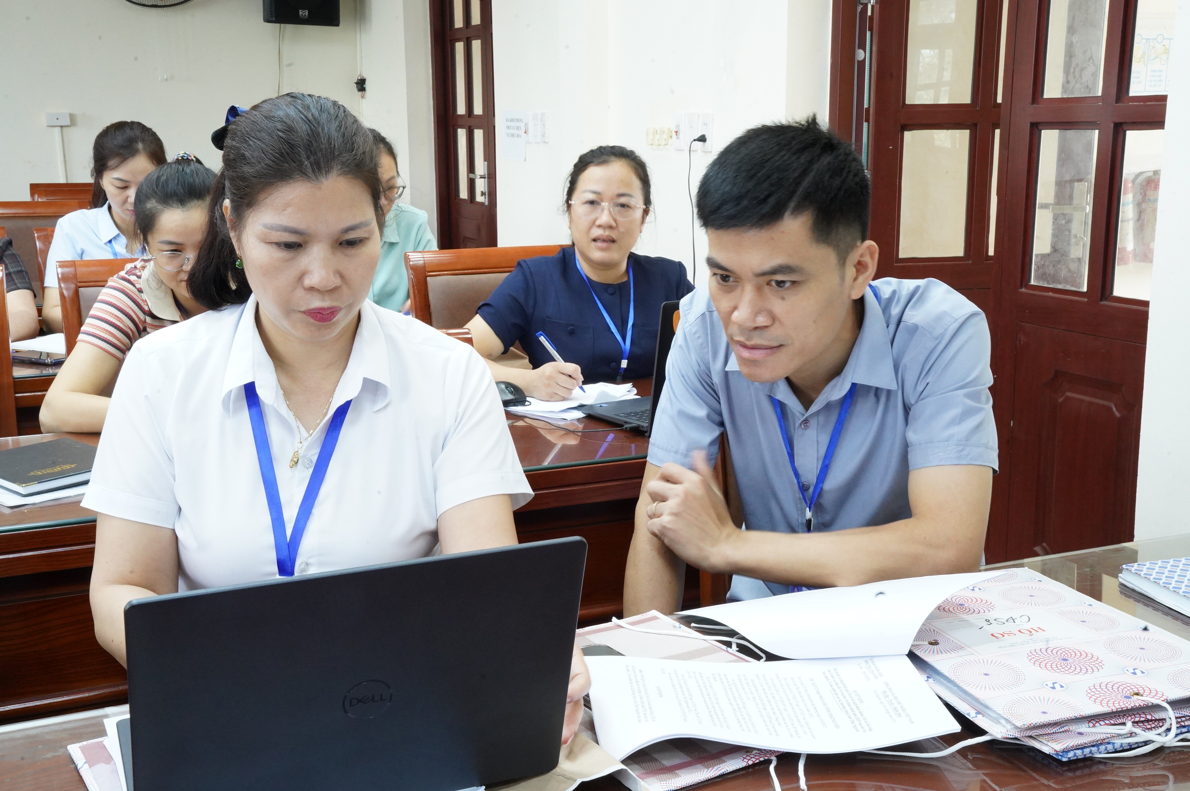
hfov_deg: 46.4
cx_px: 595
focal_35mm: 42
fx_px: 1387
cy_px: 396
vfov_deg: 31.8
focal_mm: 42
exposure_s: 1/10
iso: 6400
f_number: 22
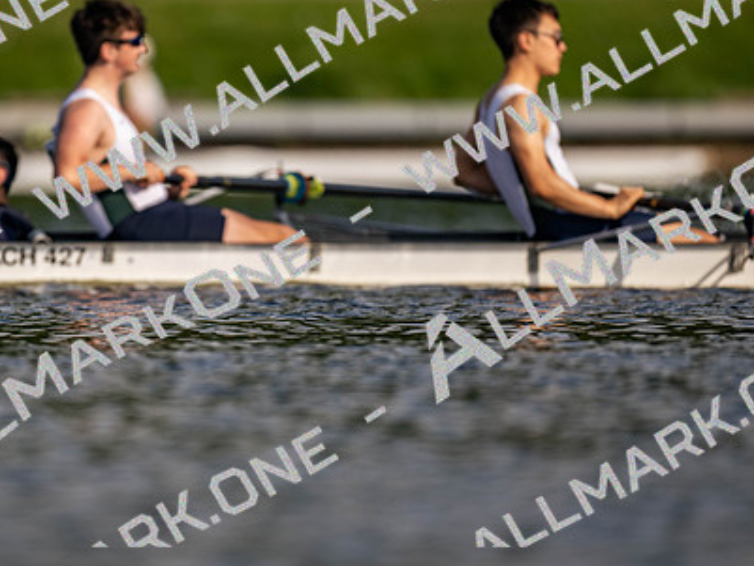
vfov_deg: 1.8
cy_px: 225
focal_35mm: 835
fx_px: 18193
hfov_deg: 2.4
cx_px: 265
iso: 200
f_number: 4
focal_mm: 600
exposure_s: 1/2500
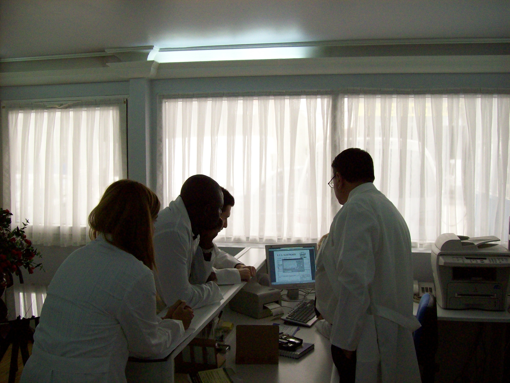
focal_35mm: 36
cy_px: 192
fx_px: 530
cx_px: 255
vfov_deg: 39.6
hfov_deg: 51.4
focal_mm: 6
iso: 227
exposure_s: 1/128
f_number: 2.7
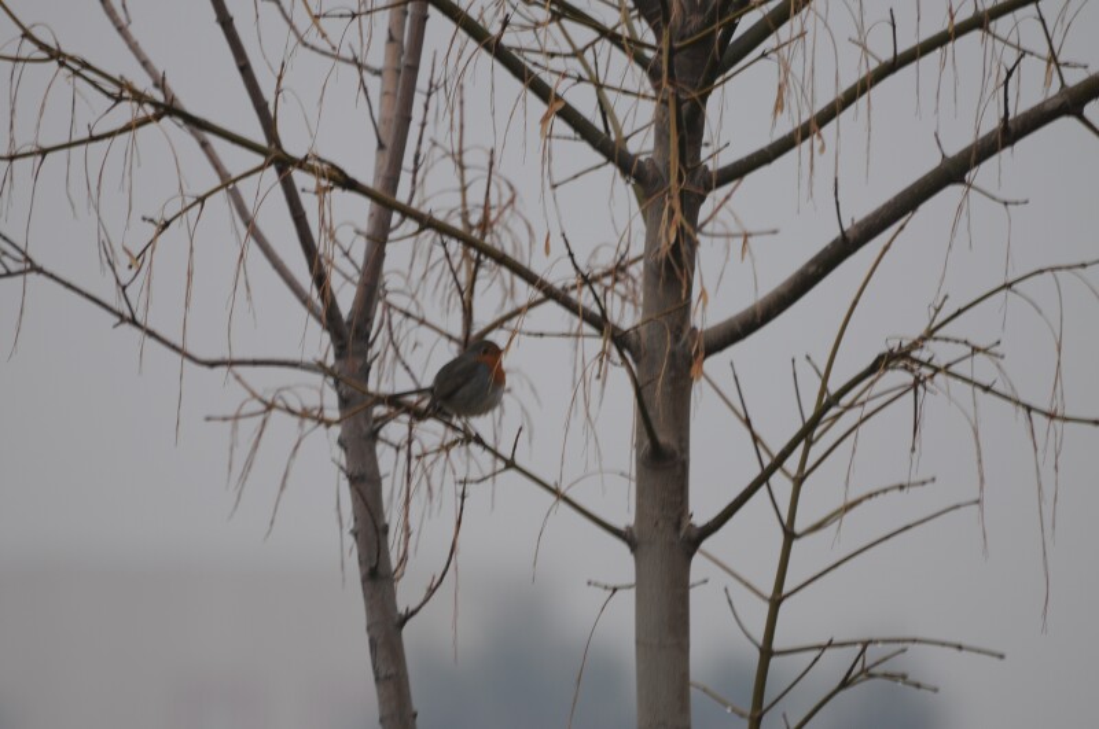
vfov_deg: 3.0
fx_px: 13718
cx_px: 550
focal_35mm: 450
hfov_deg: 4.6
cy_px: 364
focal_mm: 300
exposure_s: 1/60
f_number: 5.6
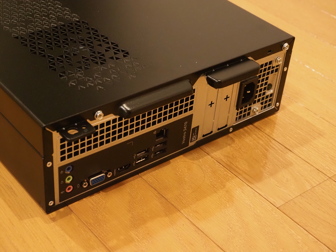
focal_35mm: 62
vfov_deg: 23.7
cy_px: 126
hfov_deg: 31.2
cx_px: 168
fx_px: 602
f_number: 5.6
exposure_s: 1/40
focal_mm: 31
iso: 6400
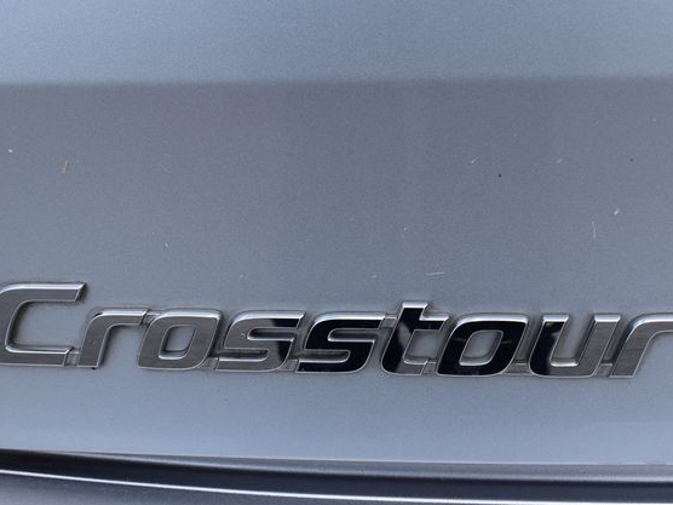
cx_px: 327
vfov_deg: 23.3
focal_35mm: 63
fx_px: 1225
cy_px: 248
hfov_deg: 30.7
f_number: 11
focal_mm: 38
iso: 400
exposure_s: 1/400
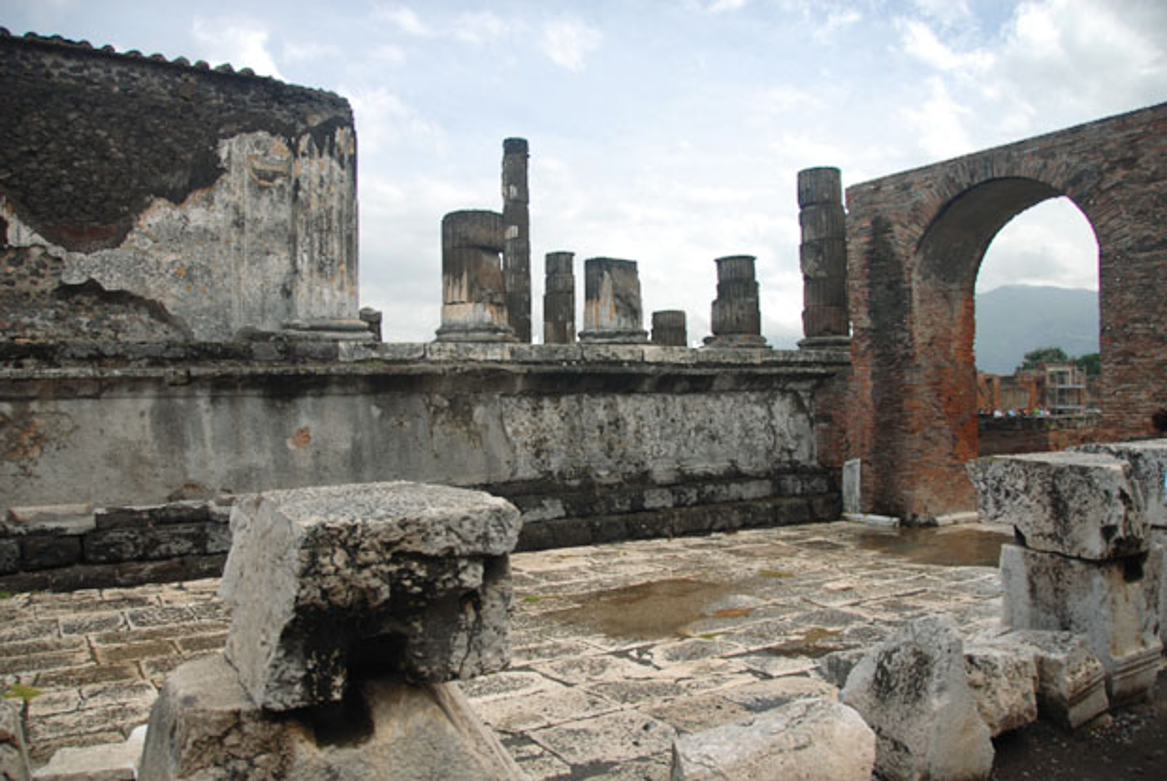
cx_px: 584
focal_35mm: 27
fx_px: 876
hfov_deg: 67.3
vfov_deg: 48.0
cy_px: 390
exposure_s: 1/320
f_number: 3.5
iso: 100
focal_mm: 18
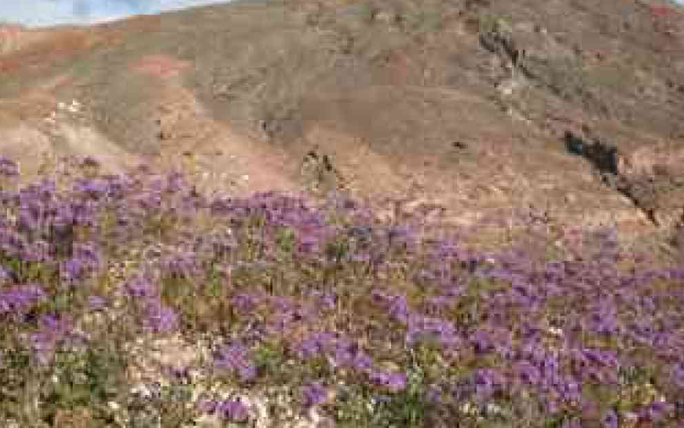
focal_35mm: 37
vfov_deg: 34.4
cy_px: 208
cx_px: 336
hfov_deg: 52.7
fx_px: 690
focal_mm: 8.9
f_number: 6.3
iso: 100
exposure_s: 1/302
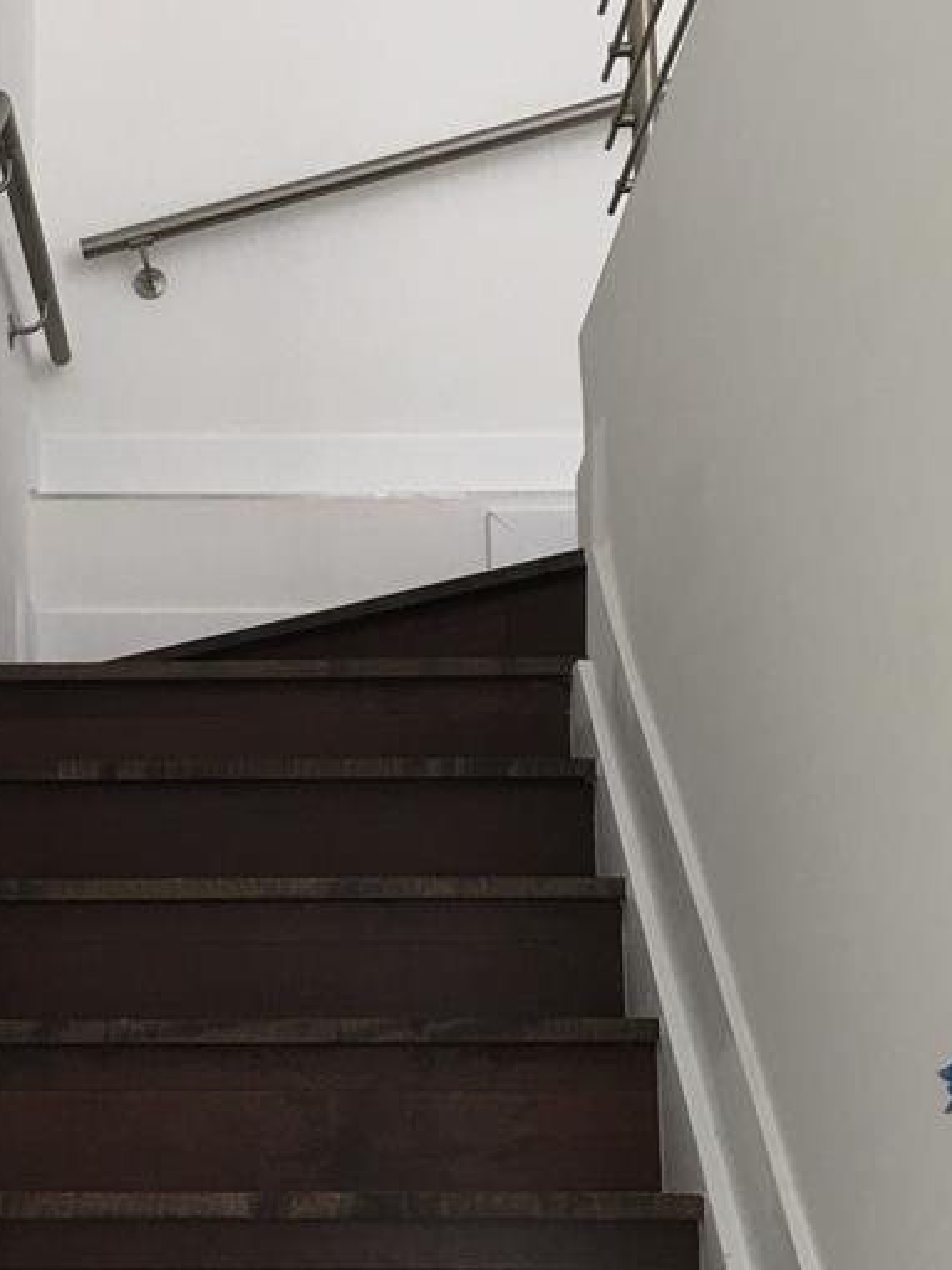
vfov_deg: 28.4
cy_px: 814
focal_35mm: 68
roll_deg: +1.2
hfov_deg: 21.3
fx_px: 2493
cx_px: 186
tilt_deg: +10.3
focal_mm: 4.15
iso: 25
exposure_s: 1/30
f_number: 2.2
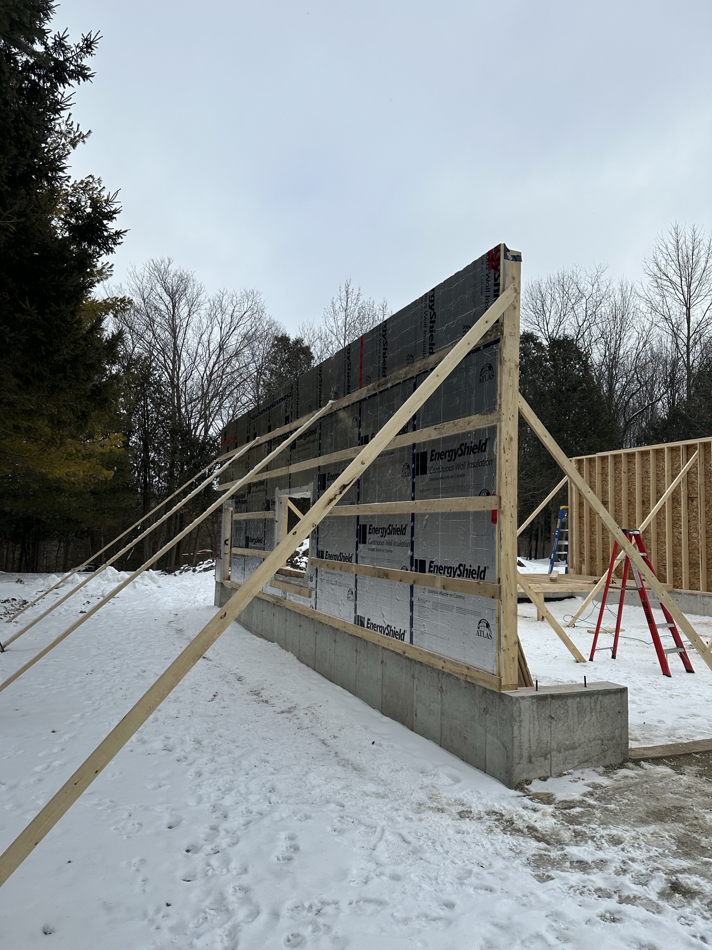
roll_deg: -1.2
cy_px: 475
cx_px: 356
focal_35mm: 24
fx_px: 658
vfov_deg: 71.6
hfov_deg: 56.8
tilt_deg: +4.8
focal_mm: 6.86
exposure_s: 1/5525
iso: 80
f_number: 1.78
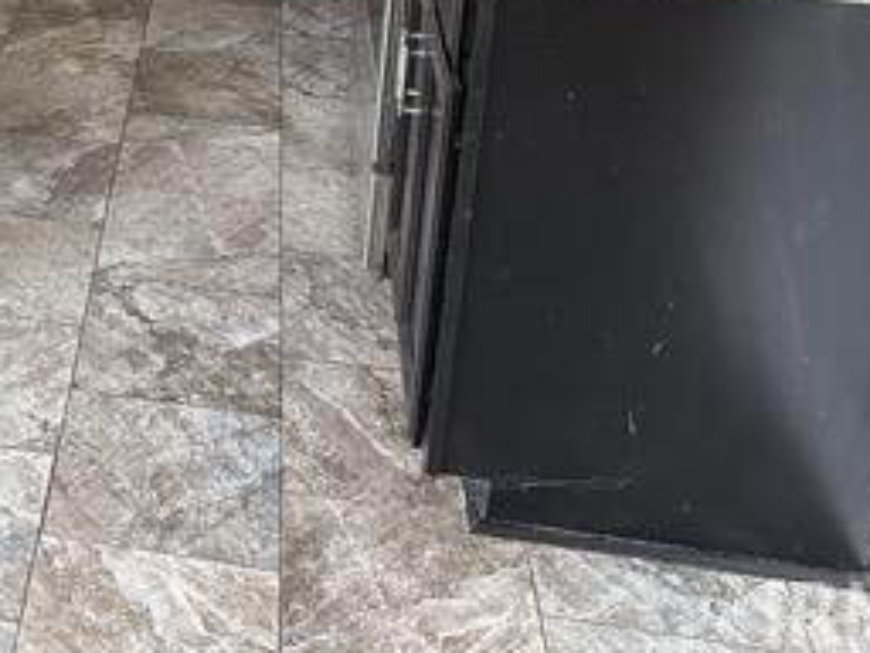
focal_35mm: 60
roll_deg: +0.1
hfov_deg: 29.4
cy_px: -133
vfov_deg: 22.5
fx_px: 1508
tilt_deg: -16.7
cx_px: -61
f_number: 1.78
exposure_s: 1/60
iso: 400
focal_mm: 6.76
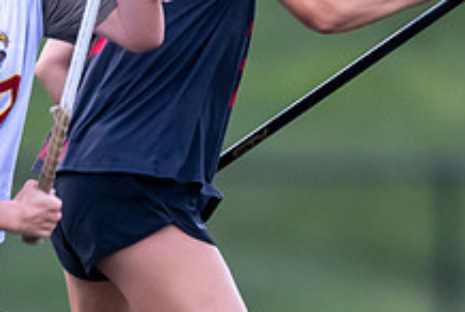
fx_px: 24626
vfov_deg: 0.7
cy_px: 299
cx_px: 167
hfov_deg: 1.1
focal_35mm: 1904
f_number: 2.8
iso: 3600
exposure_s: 1/1000
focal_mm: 400
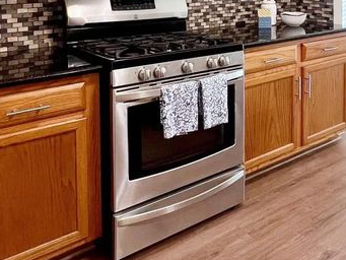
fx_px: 390
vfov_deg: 33.3
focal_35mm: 39
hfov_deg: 46.3
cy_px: -8
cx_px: 255
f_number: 1.8
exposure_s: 1/60
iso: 125
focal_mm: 1.57
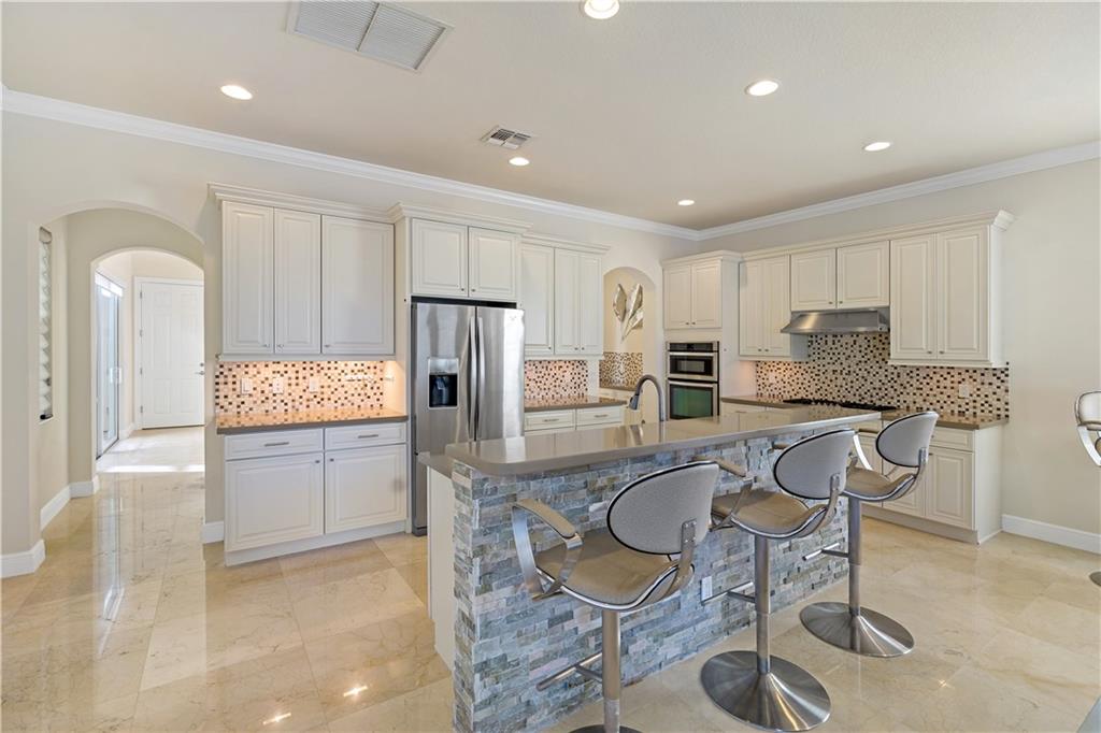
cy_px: 366
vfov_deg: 73.7
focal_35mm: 16
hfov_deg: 96.8
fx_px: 489
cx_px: 550
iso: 100
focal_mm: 16
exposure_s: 1/4
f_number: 6.3
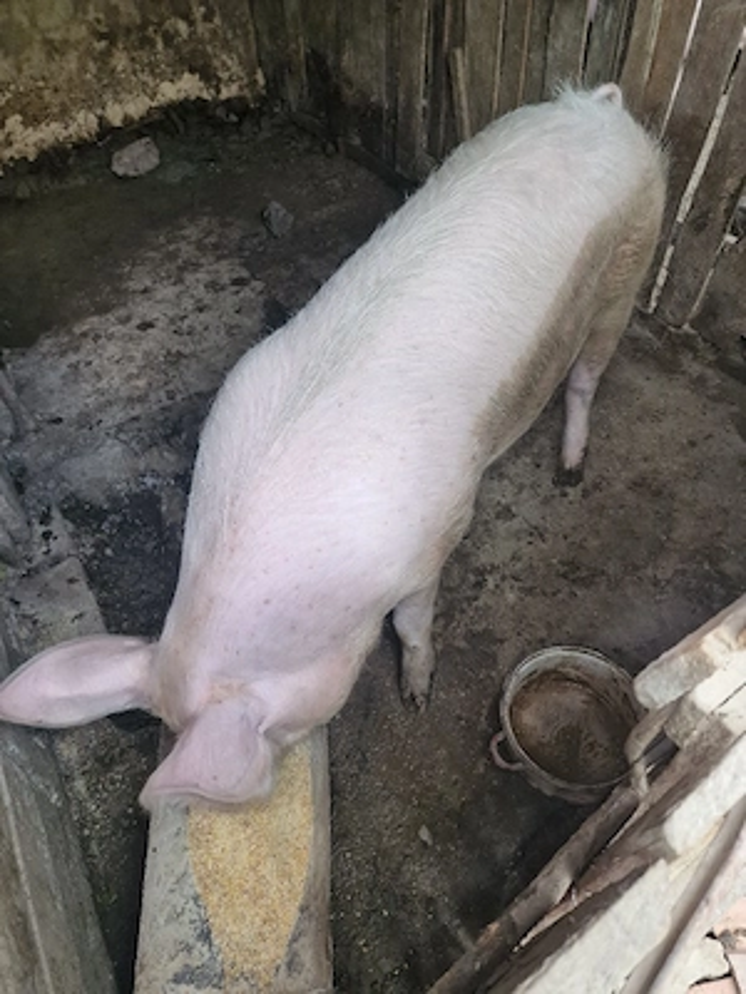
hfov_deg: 58.9
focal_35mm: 23
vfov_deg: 73.9
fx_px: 661
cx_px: 373
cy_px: 497
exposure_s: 1/100
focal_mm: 6.4
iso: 250
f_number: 1.8
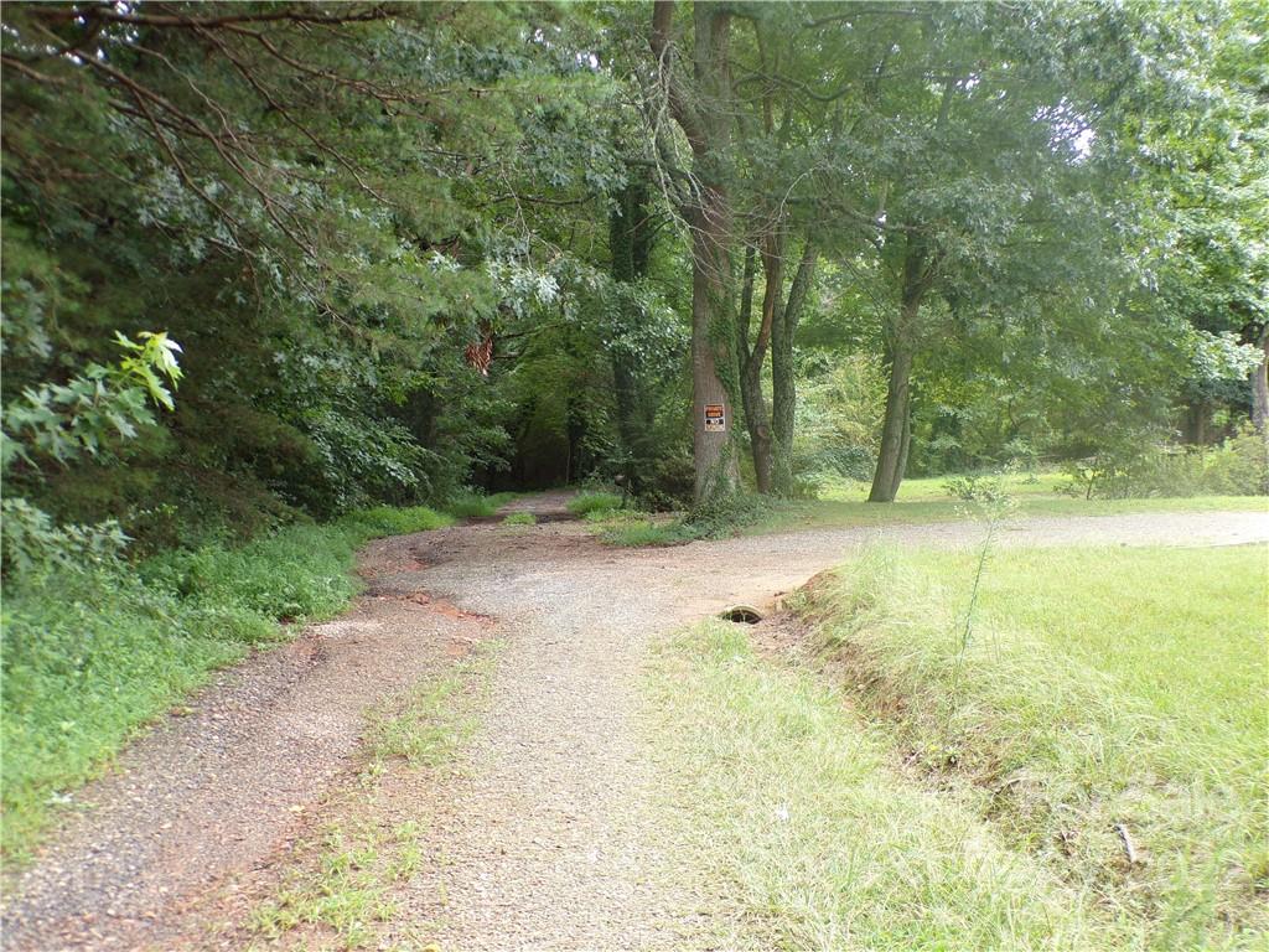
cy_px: 476
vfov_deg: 34.3
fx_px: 1540
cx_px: 634
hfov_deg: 44.8
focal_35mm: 42
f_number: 3.4
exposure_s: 1/70
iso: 80
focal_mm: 7.6
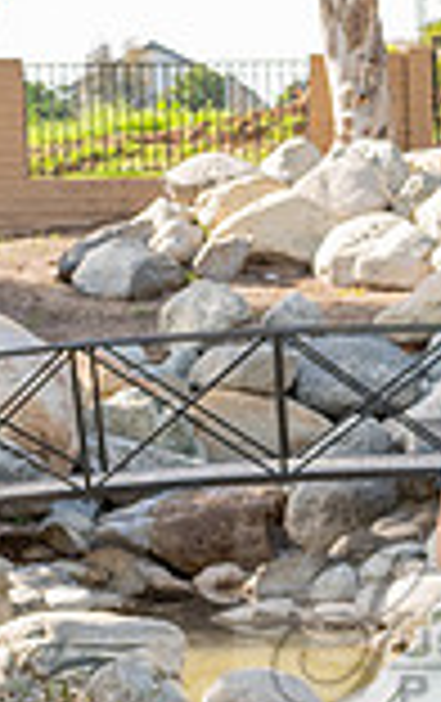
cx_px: 668
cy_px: 592
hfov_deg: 8.8
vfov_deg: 14.2
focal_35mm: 146
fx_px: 2797
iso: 200
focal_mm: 32
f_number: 5.6
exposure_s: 1/320
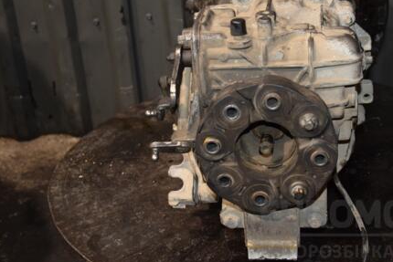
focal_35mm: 67
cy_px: 92
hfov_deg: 30.0
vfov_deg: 20.3
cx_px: 243
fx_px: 732
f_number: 5
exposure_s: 1/60
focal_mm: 32
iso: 800
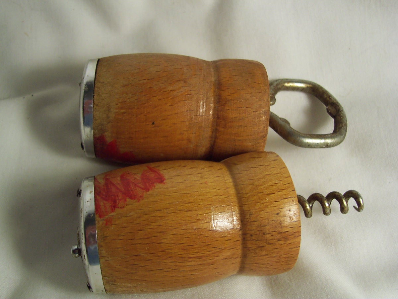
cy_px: 150
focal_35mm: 37
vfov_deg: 38.7
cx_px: 199
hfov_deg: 50.1
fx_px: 425
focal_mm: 5.6
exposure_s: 1/180
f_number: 2.8
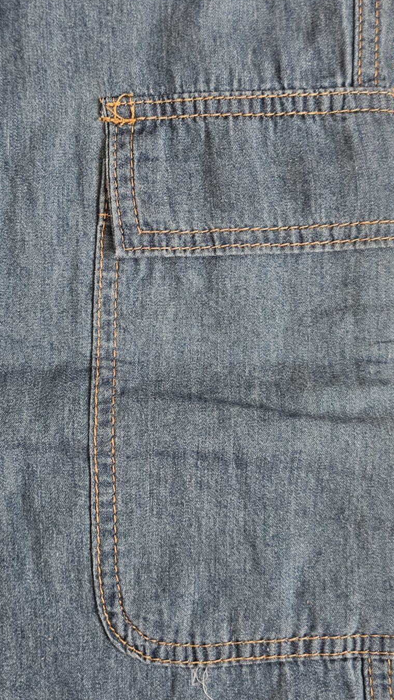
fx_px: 705
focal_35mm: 38
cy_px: 308
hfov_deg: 31.2
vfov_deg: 52.6
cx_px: 174
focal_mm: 6.3
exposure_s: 1/120
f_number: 1.7
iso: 320
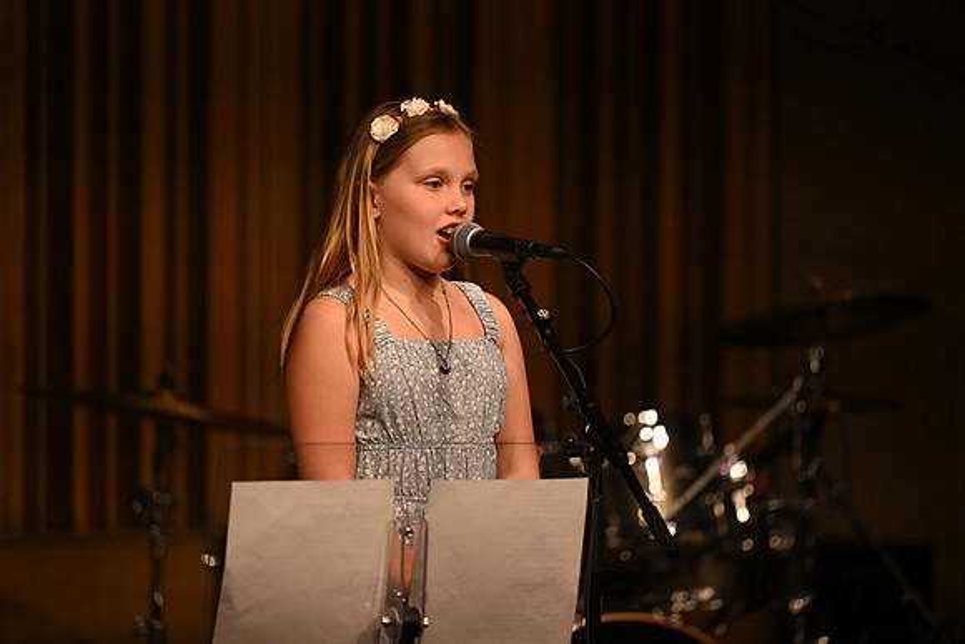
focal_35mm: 200
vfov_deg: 6.9
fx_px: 5362
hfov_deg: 10.3
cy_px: 322
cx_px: 482
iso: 800
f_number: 2.8
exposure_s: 1/400
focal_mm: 200
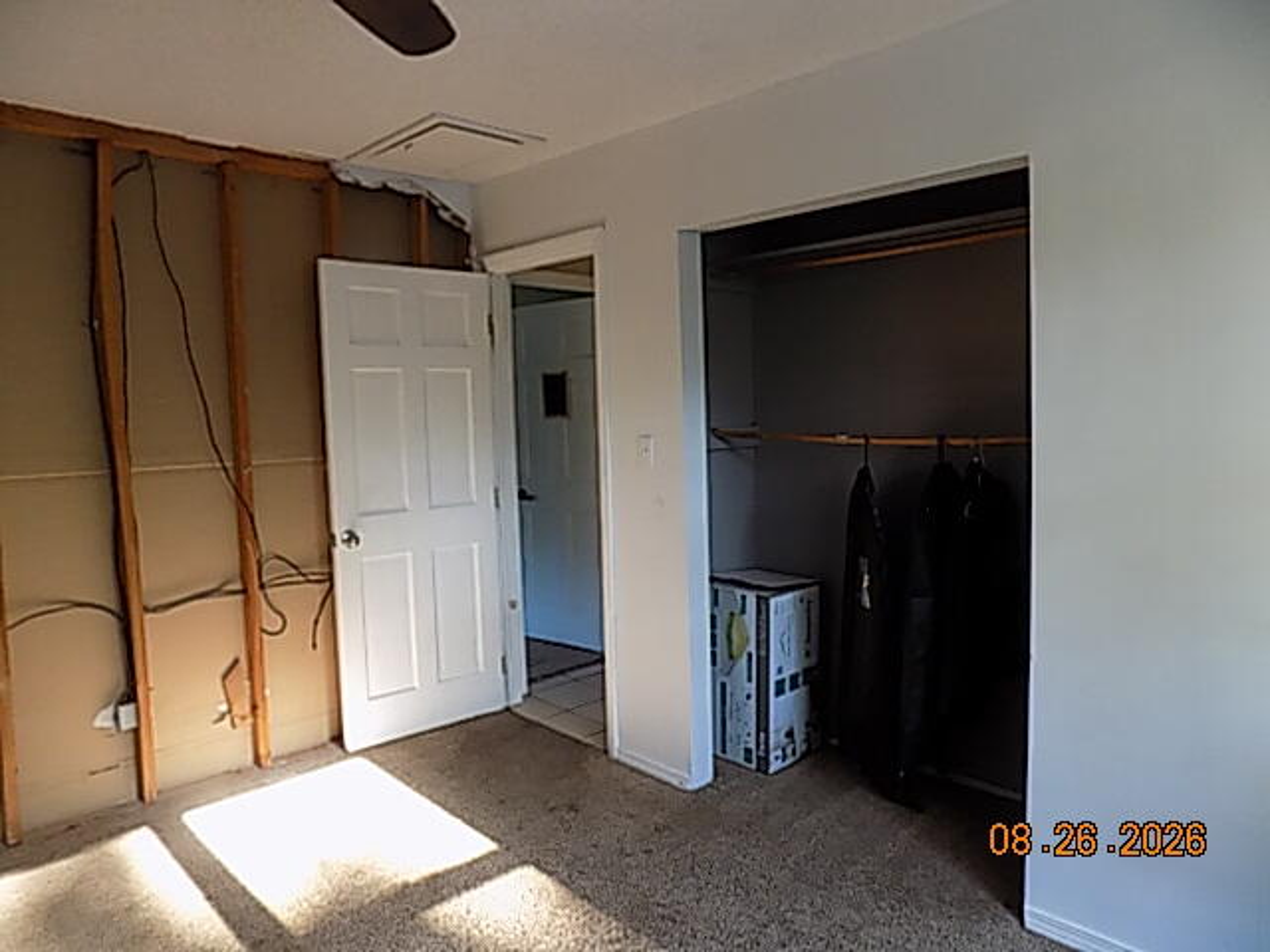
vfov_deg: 58.9
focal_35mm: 23
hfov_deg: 73.9
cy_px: 476
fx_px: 844
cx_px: 635
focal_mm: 4
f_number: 3.1
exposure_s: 1/30
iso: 200
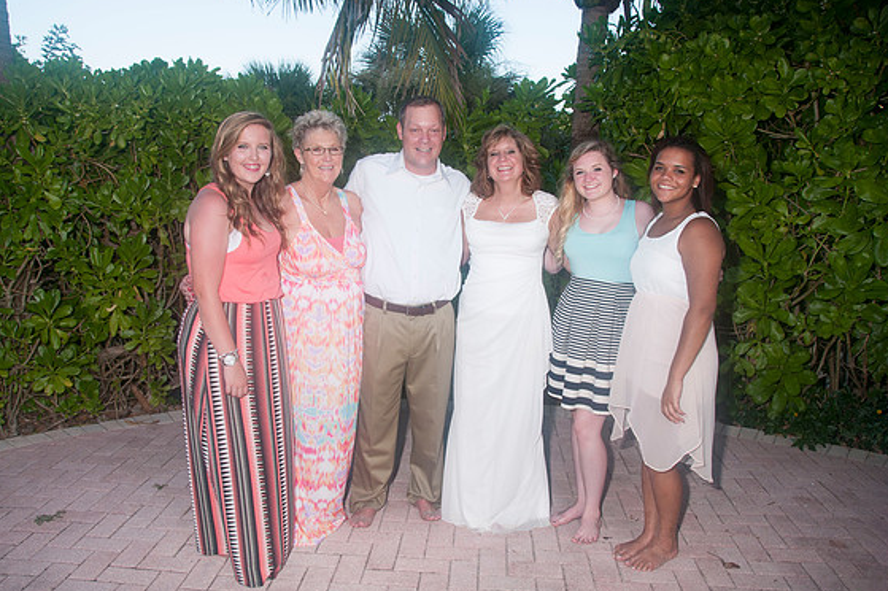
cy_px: 296
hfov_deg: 65.5
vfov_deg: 46.3
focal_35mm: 28
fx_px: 690
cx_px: 445
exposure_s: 1/125
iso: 200
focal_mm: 18
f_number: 9
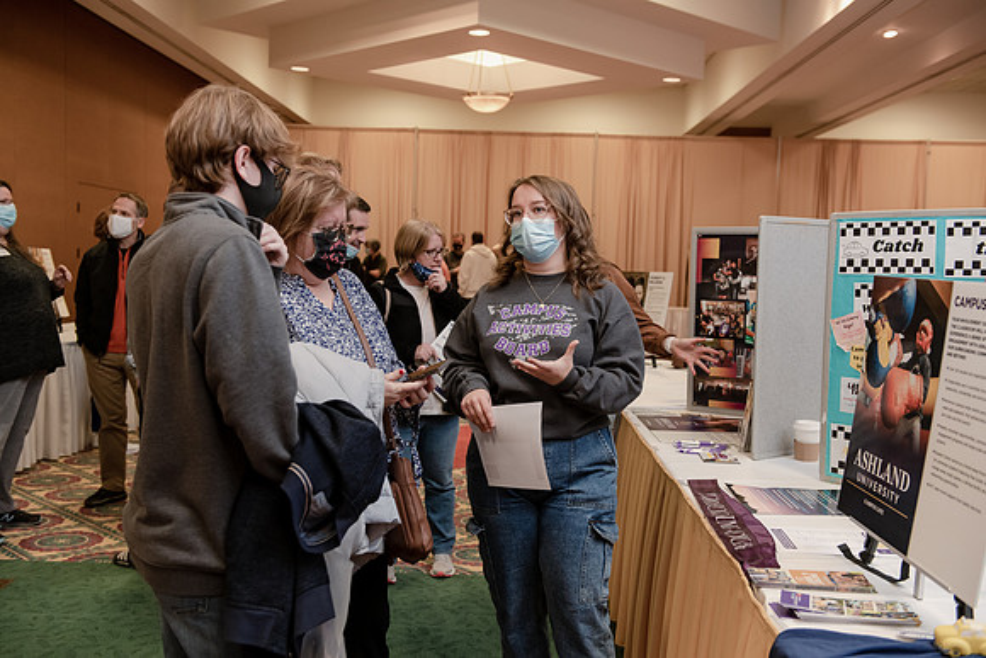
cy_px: 329
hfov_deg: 50.7
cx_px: 493
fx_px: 1041
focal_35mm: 38
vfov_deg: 35.1
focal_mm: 38
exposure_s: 1/160
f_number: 4
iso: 1600
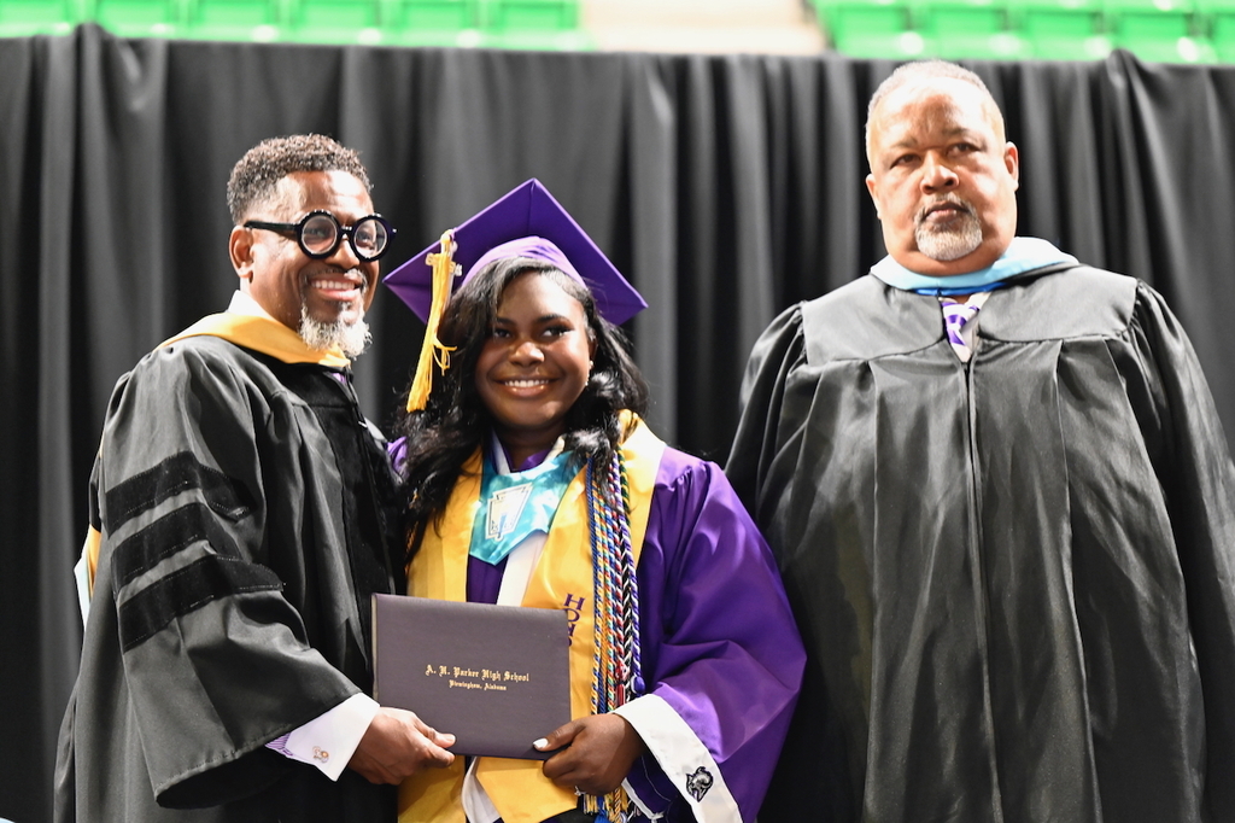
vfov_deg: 13.0
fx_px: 3601
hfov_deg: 19.5
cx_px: 618
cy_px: 412
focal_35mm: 105
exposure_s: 1/60
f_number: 2.8
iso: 5000
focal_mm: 105
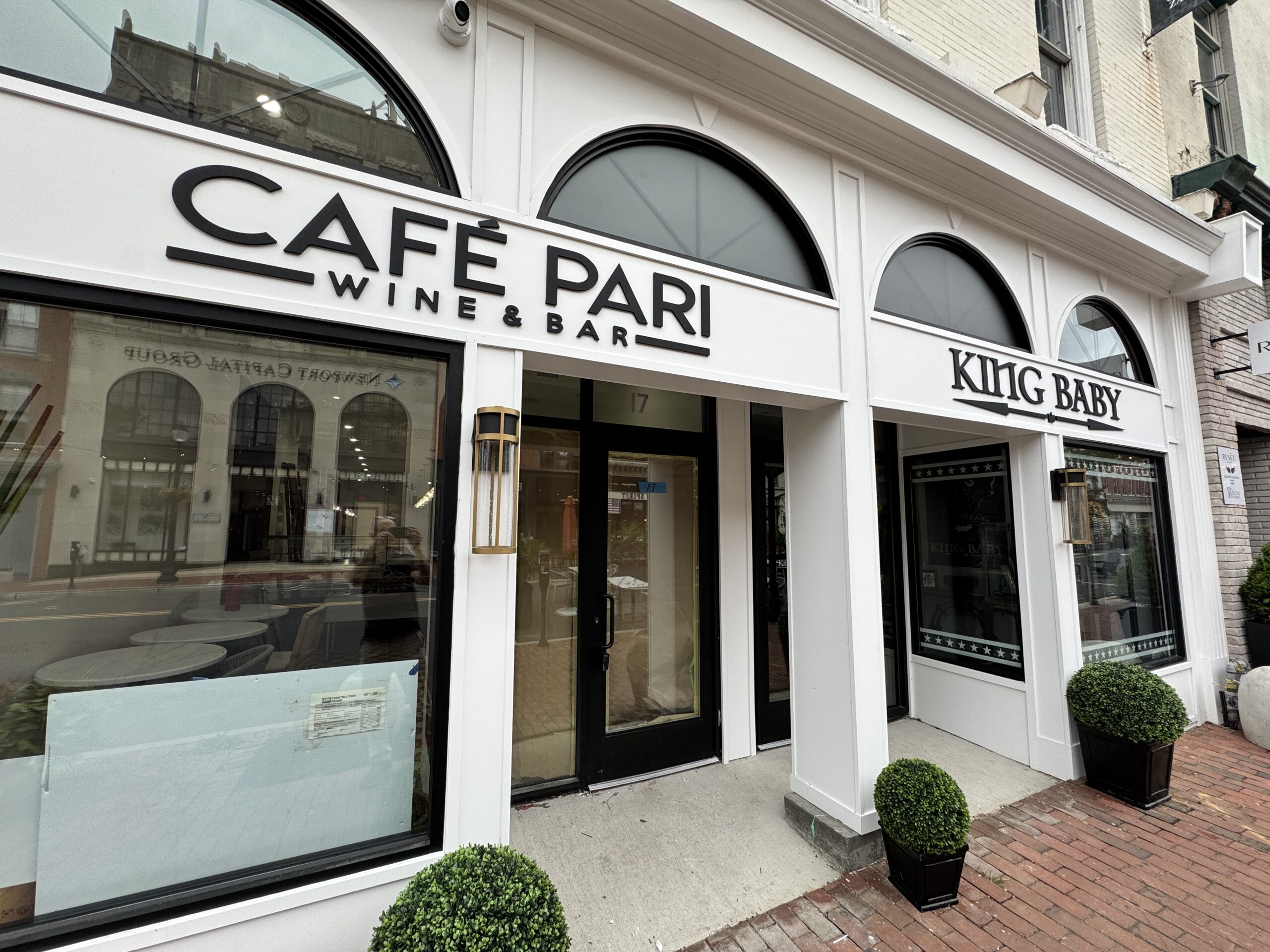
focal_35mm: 14
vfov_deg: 85.7
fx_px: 514
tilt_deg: +5.6
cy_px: 476
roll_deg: -0.3
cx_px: 635
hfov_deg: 102.1
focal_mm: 2.22
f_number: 2.2
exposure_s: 1/195
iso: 40
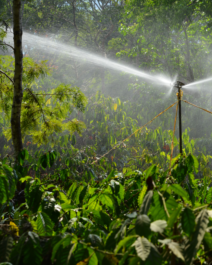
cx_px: 171
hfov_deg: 10.4
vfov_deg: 13.0
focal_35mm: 148
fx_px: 1161
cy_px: 132
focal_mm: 105
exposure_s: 1/60
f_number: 11
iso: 250
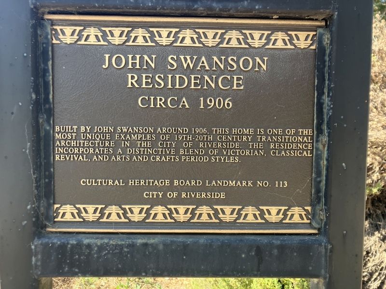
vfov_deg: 49.7
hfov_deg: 63.4
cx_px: 193
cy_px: 144
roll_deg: -1.9
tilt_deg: -3.1
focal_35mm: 28
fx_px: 312
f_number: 1.8
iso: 25
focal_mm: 3.99
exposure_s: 1/209
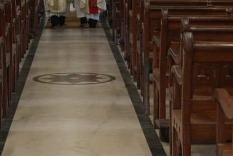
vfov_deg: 9.9
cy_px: -114
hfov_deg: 15.5
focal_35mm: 132
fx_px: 855
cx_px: 89
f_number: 4
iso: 1000
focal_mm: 34
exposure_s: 1/160
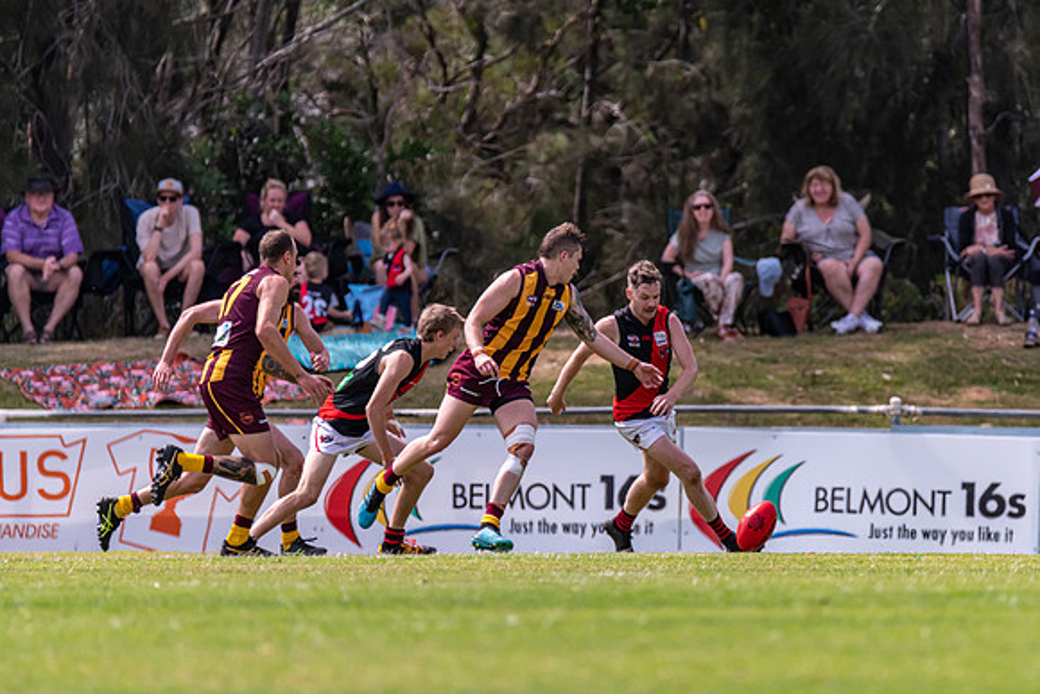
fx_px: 20506
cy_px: 397
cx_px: 609
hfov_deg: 2.9
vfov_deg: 1.9
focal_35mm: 710
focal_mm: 600
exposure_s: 1/2500
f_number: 6.3
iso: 800
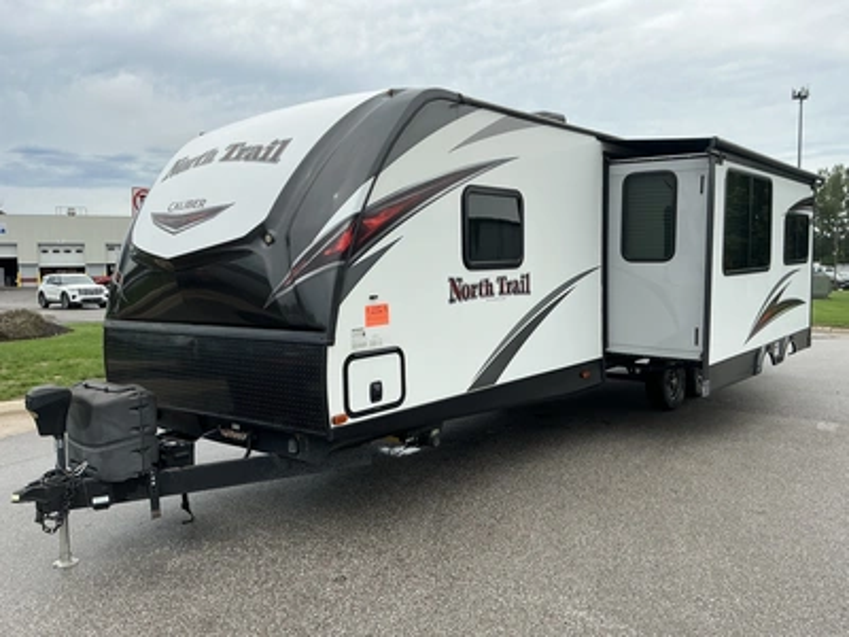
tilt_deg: -3.8
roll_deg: -0.6
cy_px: 318
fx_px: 687
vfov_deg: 49.7
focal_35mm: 28
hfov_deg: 63.4
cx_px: 424
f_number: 1.8
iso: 25
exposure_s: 1/1377
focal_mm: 3
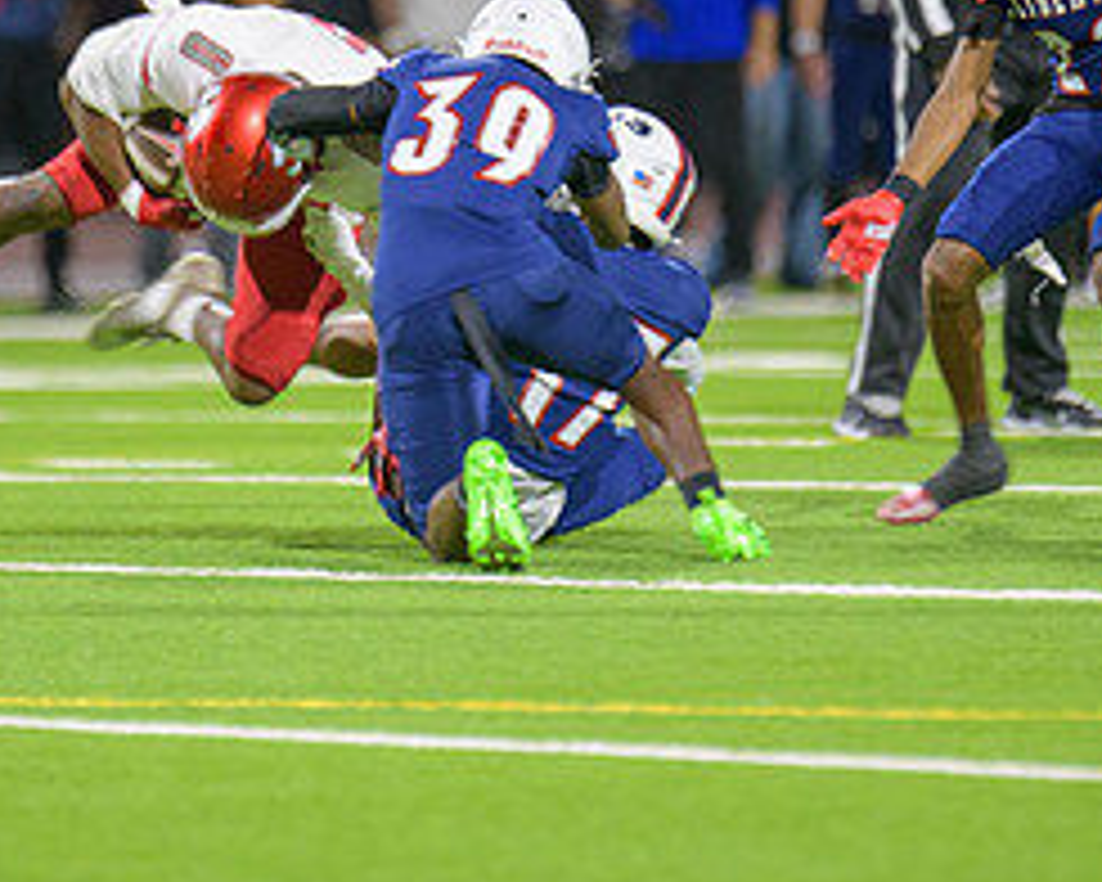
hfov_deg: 2.9
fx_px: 21754
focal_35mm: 667
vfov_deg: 2.3
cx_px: 387
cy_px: 142
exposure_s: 1/250
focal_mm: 300
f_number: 2.8
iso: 1250
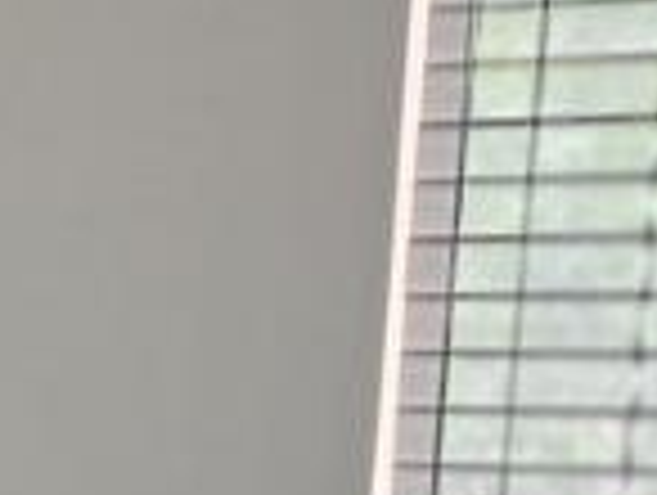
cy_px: 688
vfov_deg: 11.4
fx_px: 2395
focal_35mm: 126
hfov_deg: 11.9
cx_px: -1022
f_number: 1.8
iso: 250
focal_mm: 5.54
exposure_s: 1/40
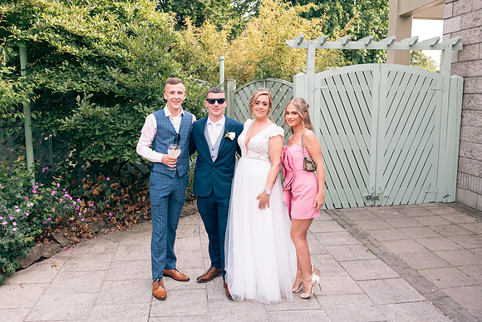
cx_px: 241
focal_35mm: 32
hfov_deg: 58.7
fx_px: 429
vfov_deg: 41.1
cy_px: 161
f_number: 6.3
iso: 160
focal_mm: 32
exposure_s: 1/160
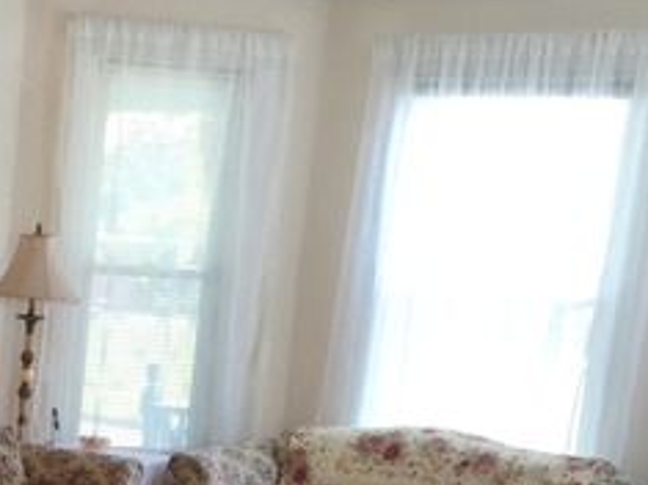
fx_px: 1478
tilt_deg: -9.0
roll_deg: -3.9
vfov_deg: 18.0
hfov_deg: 23.4
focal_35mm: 79
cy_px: 518
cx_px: -47
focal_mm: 4.15
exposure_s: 1/40
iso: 32
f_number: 2.2
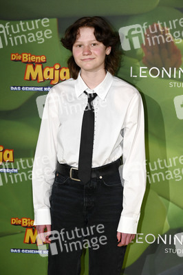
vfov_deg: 23.1
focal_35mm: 88
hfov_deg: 15.5
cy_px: 138
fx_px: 672
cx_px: 92
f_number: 6.3
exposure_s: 1/125
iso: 800
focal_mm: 88
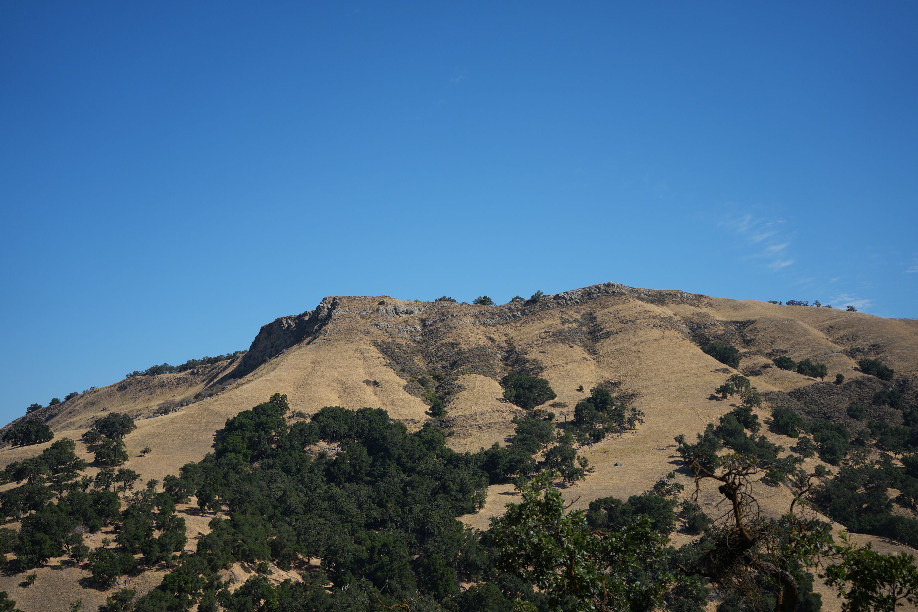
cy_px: 306
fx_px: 1275
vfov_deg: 27.0
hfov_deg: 39.6
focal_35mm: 50
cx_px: 459
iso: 125
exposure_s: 1/1250
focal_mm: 50
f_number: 4.5
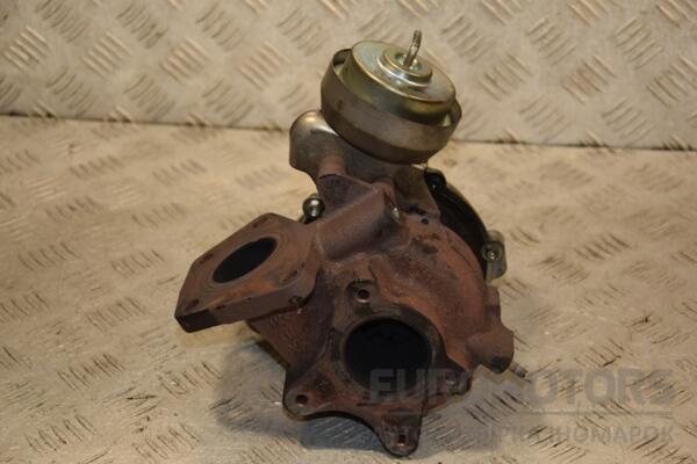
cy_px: 232
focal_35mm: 87
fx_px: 1684
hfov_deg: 23.4
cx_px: 348
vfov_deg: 15.7
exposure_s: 1/200
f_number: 5
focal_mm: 58
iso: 800
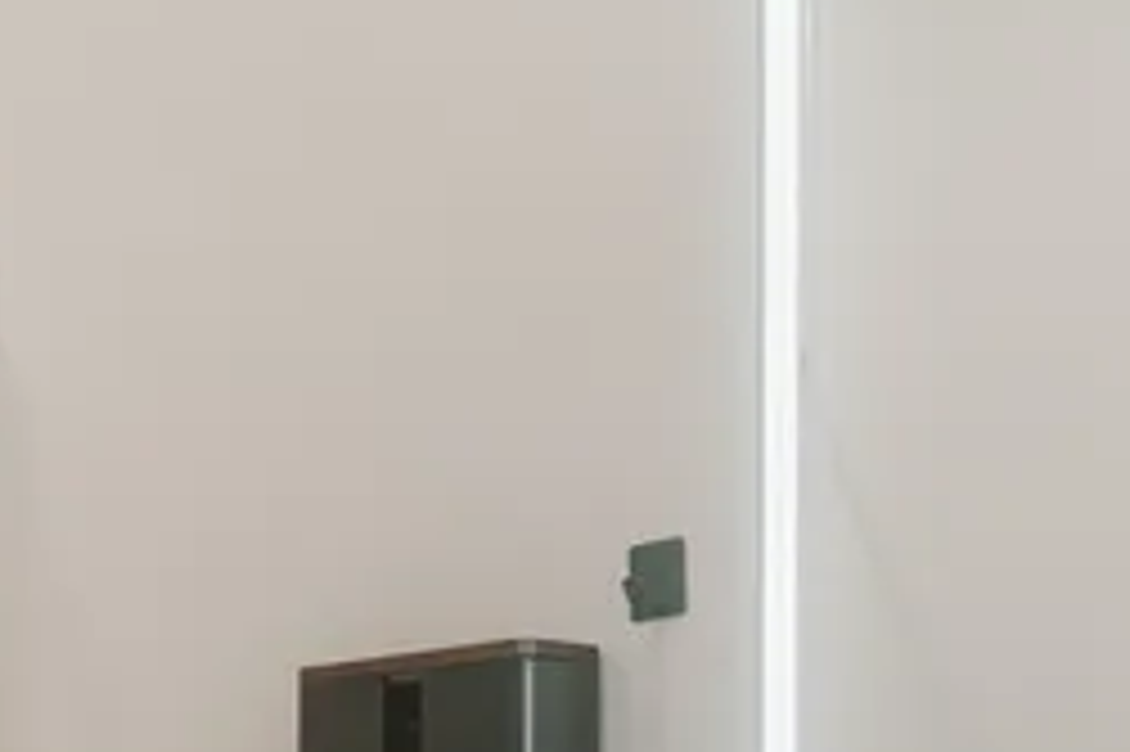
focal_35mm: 65
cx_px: -131
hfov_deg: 28.1
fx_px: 2039
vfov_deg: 19.7
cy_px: 892
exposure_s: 1/80
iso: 640
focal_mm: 17
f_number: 2.8
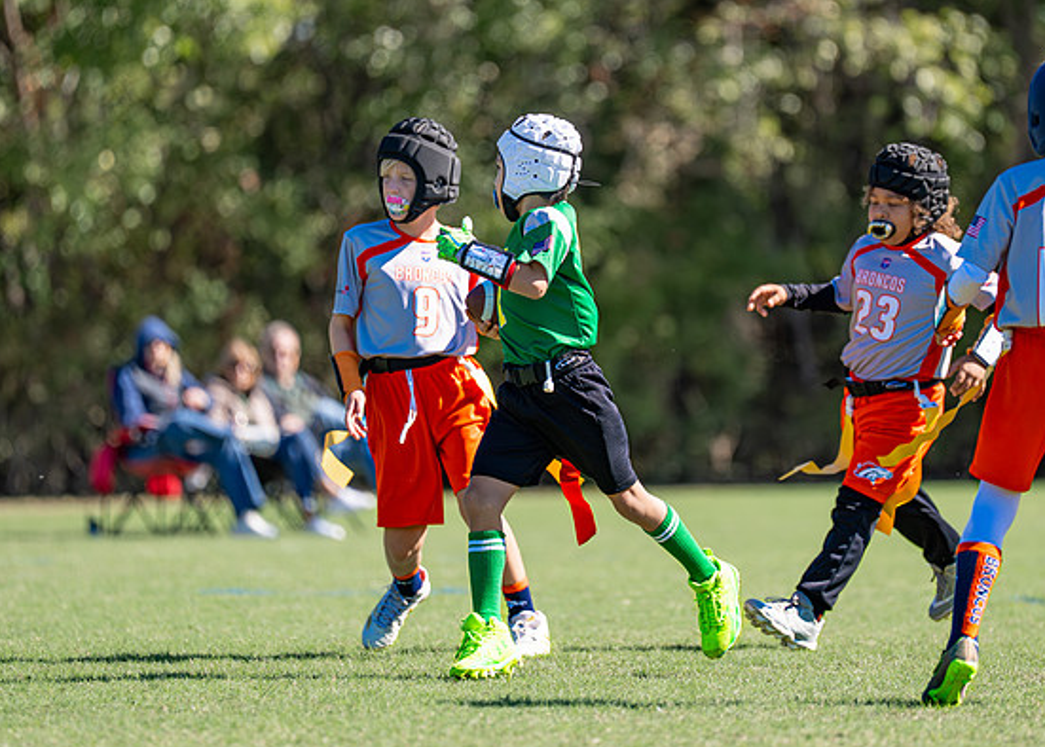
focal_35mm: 313
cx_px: 583
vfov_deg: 4.6
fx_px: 9293
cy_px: 298
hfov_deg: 6.4
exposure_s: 1/2000
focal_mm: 200
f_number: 2.8
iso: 200
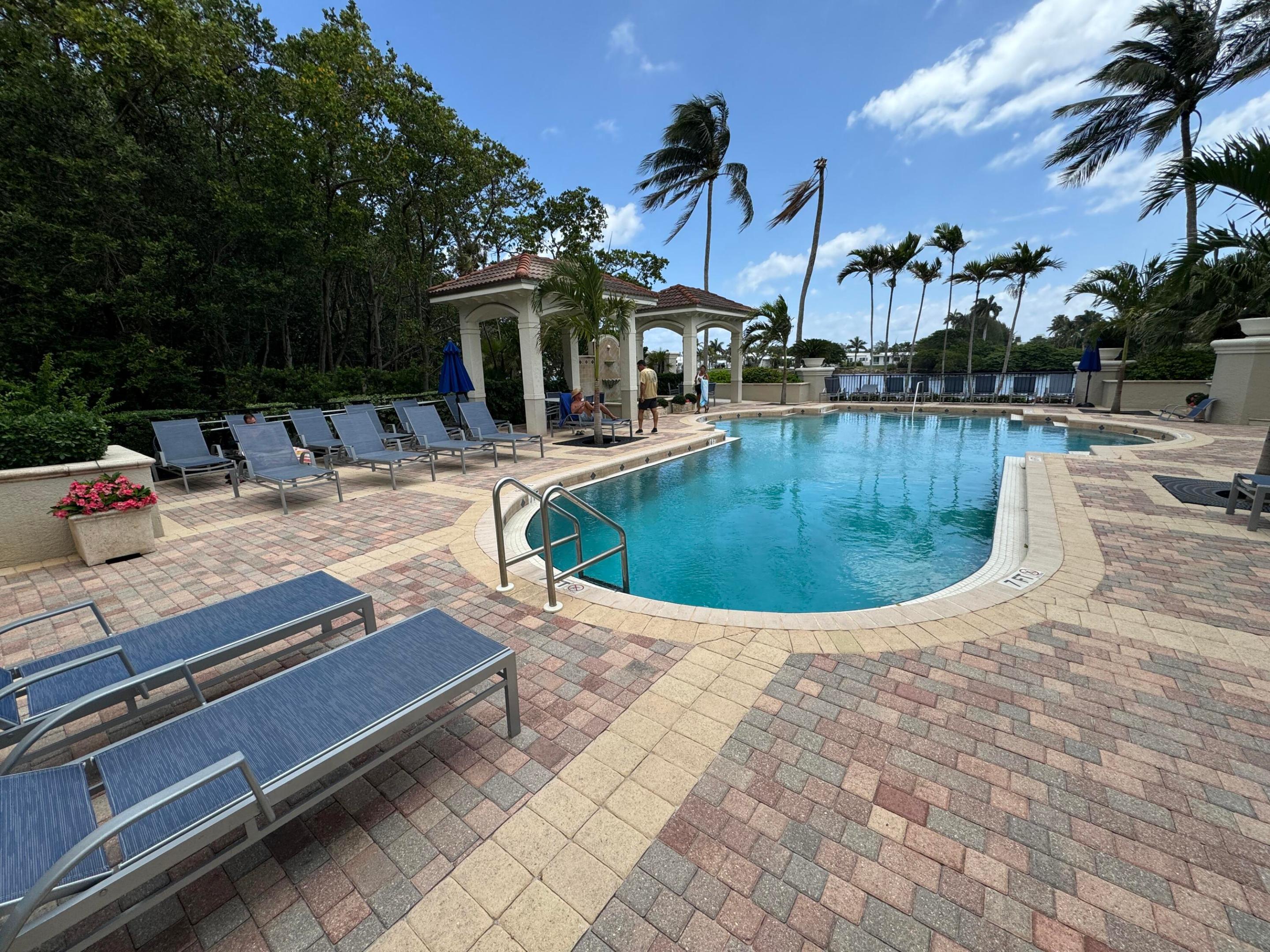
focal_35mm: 14
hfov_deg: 102.1
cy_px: 476
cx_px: 635
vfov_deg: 85.7
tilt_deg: -12.0
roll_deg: +0.4
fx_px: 514
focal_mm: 2.22
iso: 50
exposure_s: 1/2028
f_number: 2.2
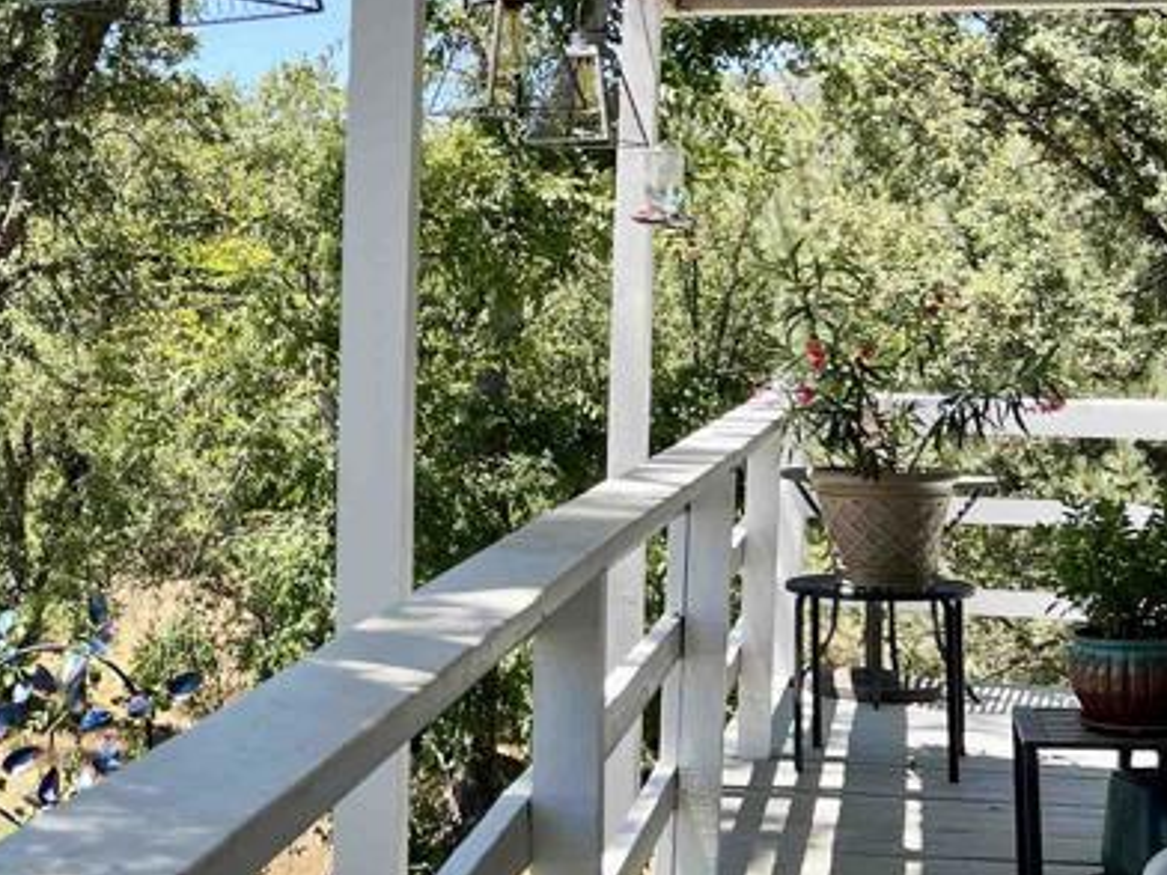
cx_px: 80
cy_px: 357
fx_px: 2292
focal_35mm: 68
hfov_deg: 27.4
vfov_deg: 21.6
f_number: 1.5
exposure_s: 1/924
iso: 50
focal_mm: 5.7
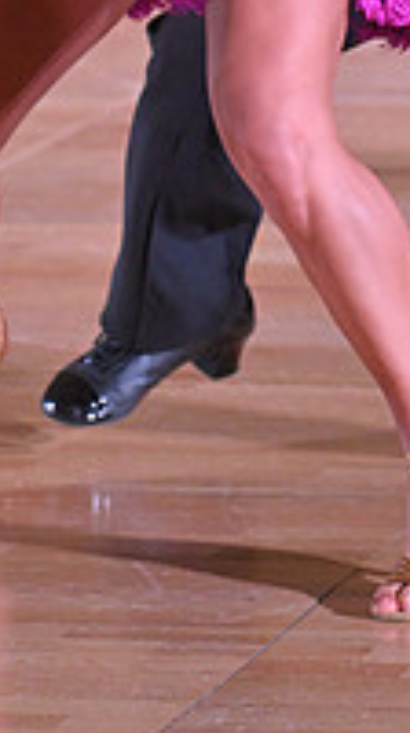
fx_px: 7680
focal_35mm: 396
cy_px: -268
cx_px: 401
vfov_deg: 5.4
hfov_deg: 3.1
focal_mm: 130
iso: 5000
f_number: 4.5
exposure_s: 1/400
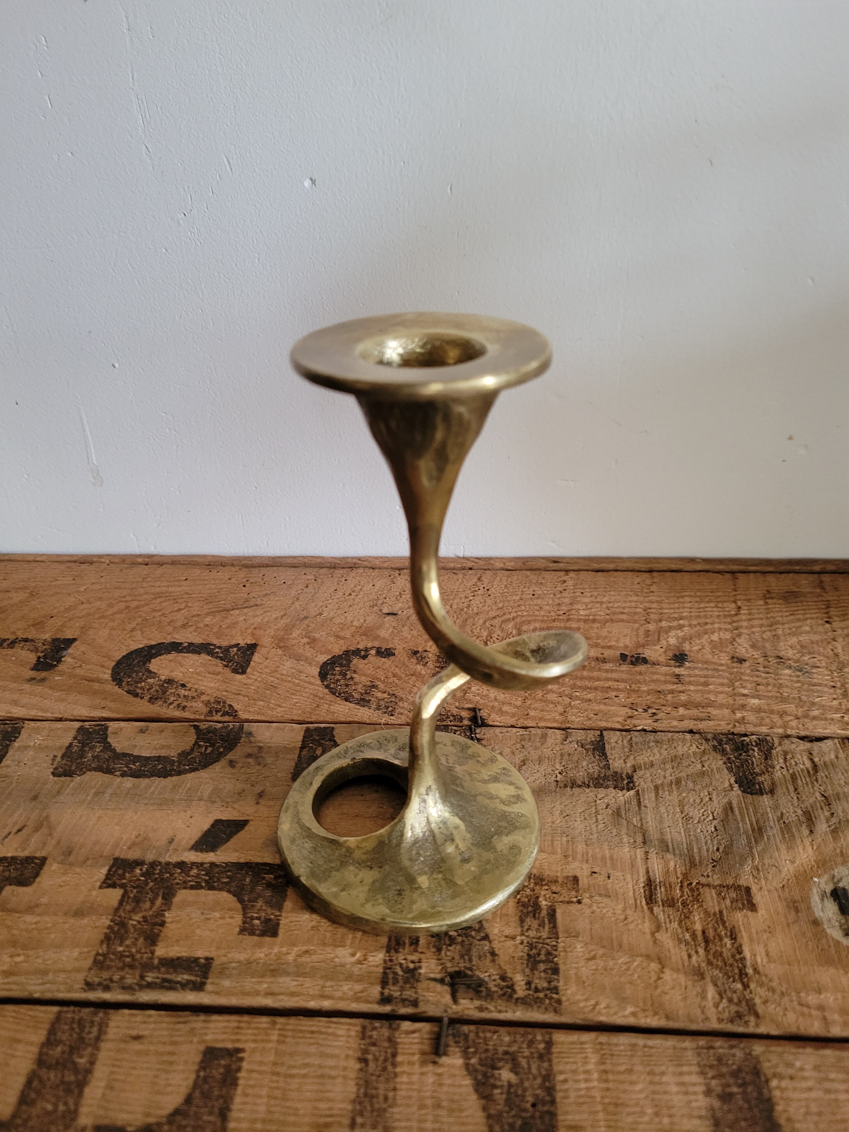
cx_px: 424
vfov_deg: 67.3
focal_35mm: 26
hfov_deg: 53.1
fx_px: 850
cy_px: 566
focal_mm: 5.4
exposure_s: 1/33
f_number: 1.8
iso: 640
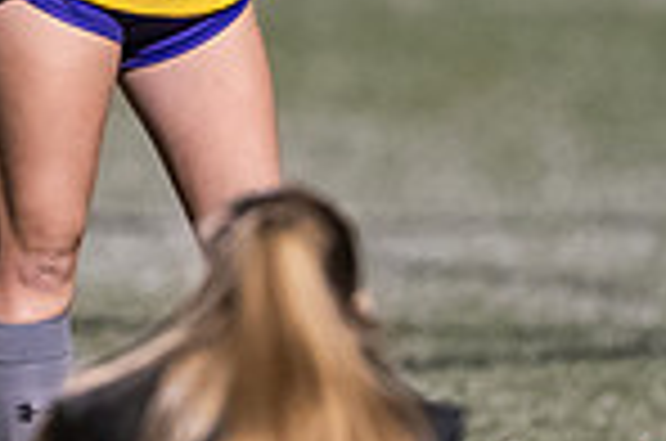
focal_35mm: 1179
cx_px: 144
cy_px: -173
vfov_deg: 1.2
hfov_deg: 1.8
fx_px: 21765
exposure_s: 1/800
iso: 8000
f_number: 2.8
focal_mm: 300
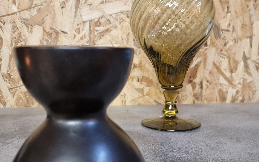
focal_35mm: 37
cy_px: 98
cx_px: 122
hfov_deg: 52.7
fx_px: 261
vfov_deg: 34.3
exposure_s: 1/40
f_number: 1.8
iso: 320
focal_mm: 6.7
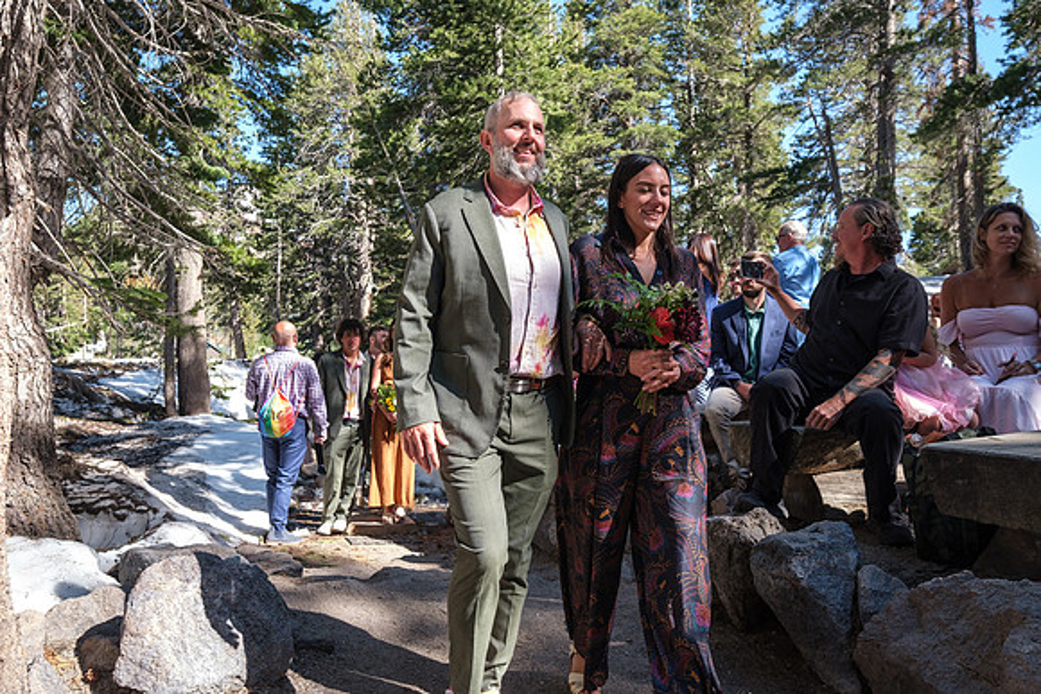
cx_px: 520
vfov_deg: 48.0
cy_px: 347
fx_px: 781
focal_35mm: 27
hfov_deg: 67.4
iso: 250
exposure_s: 1/400
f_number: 3.6
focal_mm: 18
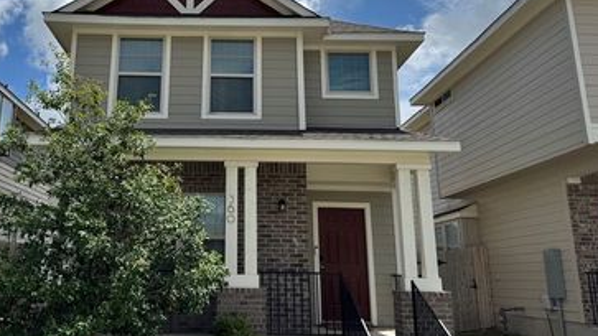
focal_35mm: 36
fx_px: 571
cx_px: 227
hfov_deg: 54.7
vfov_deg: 32.5
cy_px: 110
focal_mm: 6.76
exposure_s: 1/7937
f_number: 1.78
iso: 80
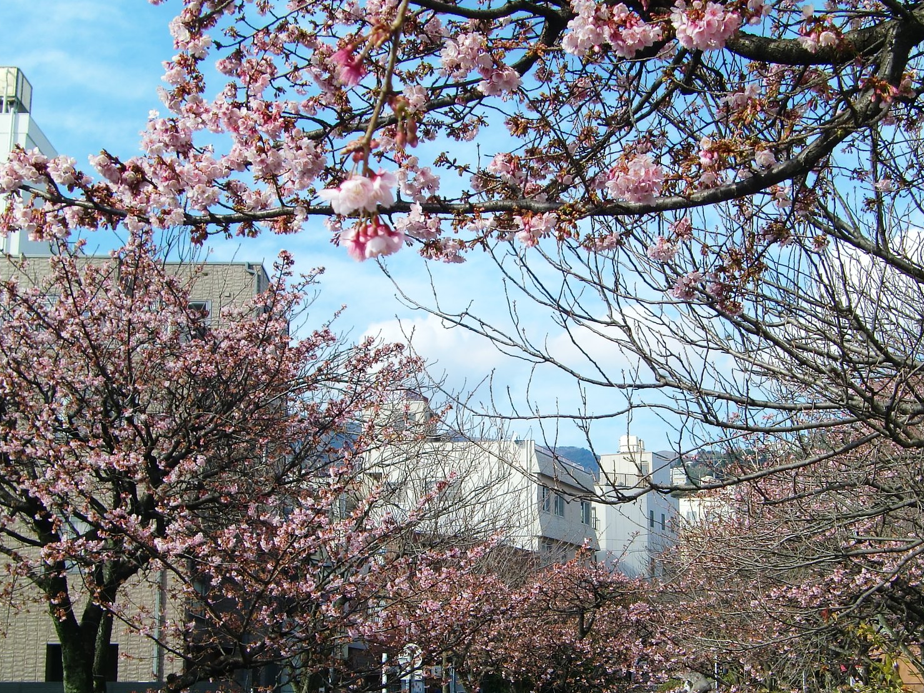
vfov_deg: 26.9
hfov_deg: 35.4
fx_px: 1441
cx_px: 550
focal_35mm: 54
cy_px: 439
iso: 64
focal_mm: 6.9
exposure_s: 1/100
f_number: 8
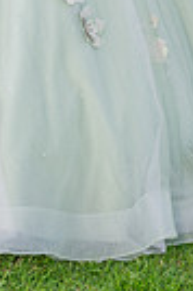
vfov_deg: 10.2
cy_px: -227
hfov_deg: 7.2
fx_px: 1532
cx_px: 38
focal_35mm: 190
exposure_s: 1/320
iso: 200
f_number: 5.6
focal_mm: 35
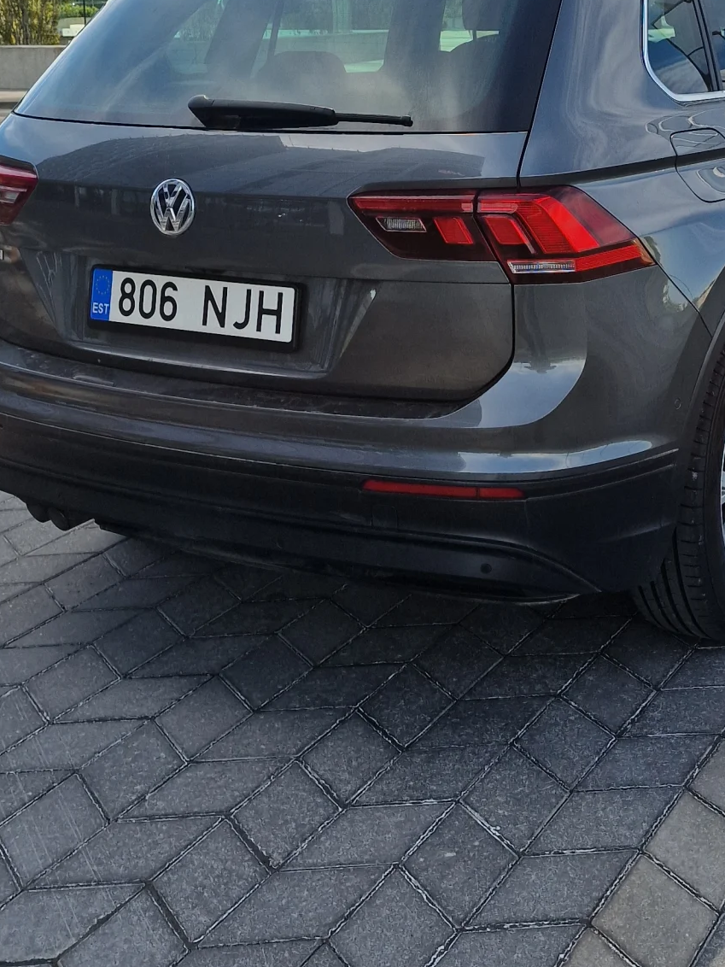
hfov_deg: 27.6
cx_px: 555
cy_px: 144
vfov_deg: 35.2
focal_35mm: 52
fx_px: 1452
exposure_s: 1/634
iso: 50
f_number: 1.8
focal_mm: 6.4
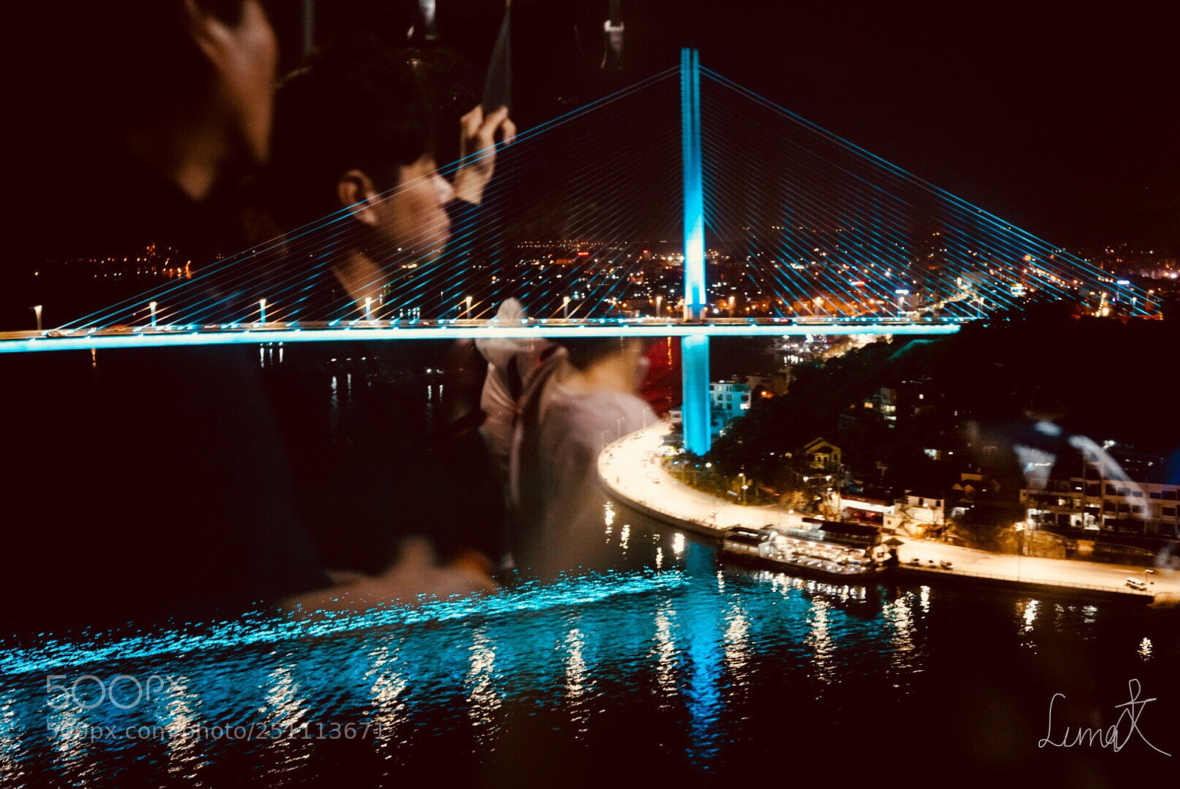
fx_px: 1279
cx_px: 590
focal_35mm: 39
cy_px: 394
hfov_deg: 49.5
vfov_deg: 34.3
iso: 6400
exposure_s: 1/6
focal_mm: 39
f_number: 4
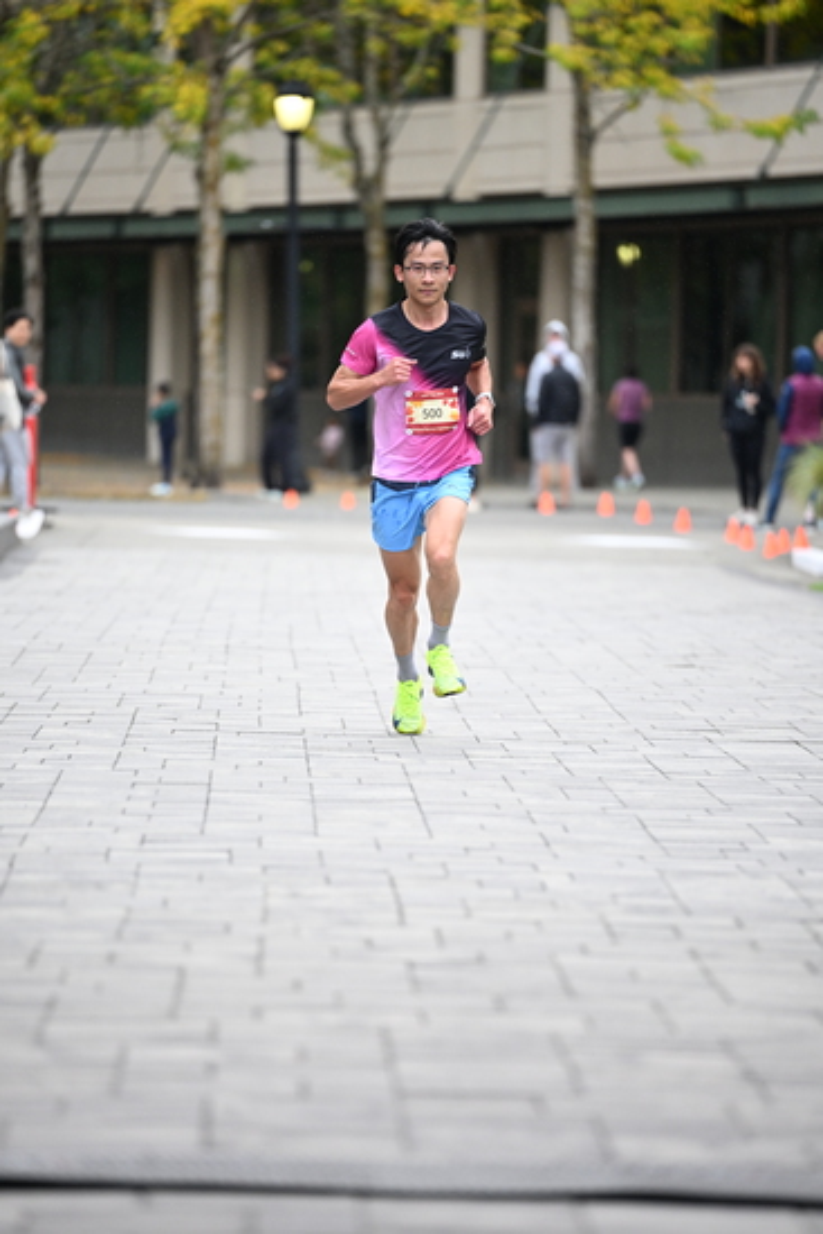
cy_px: 617
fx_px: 6853
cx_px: 412
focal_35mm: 200
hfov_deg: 6.9
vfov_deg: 10.3
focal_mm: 200
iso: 1250
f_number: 2.8
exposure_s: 1/1600
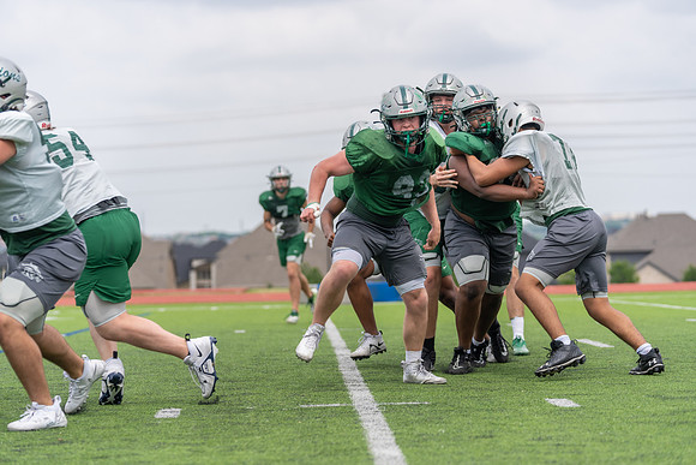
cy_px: 232
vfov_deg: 11.4
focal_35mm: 120
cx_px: 348
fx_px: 2320
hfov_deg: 17.1
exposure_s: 1/1250
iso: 160
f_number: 3.5
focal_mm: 120
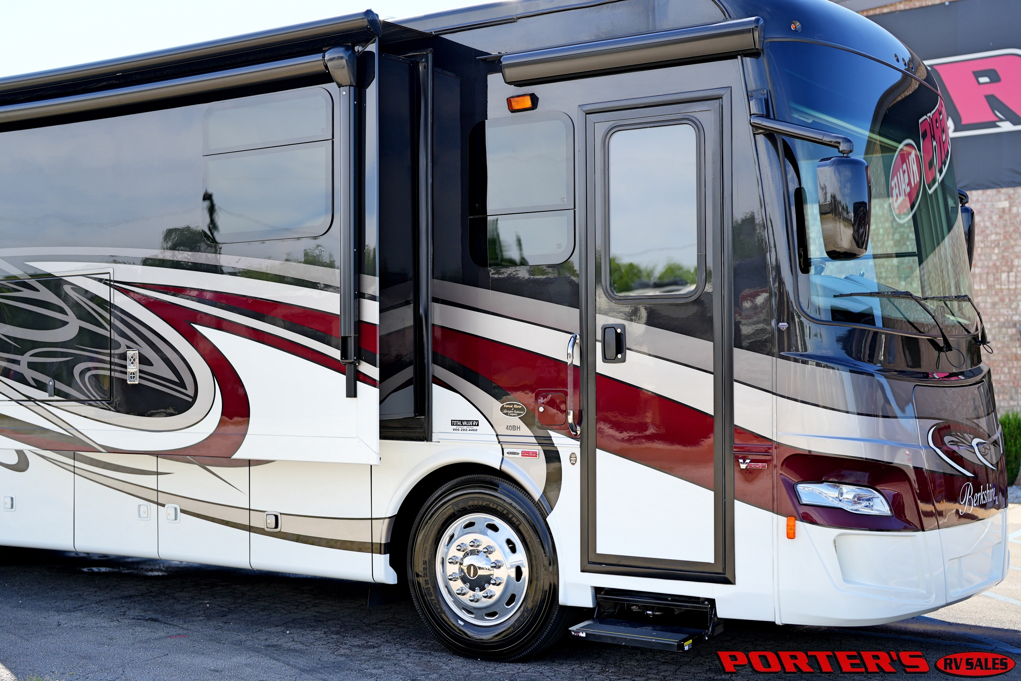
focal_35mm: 50
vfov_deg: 27.0
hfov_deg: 39.6
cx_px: 510
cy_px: 340
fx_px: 1418
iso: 100
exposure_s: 1/1000
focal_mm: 50
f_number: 2
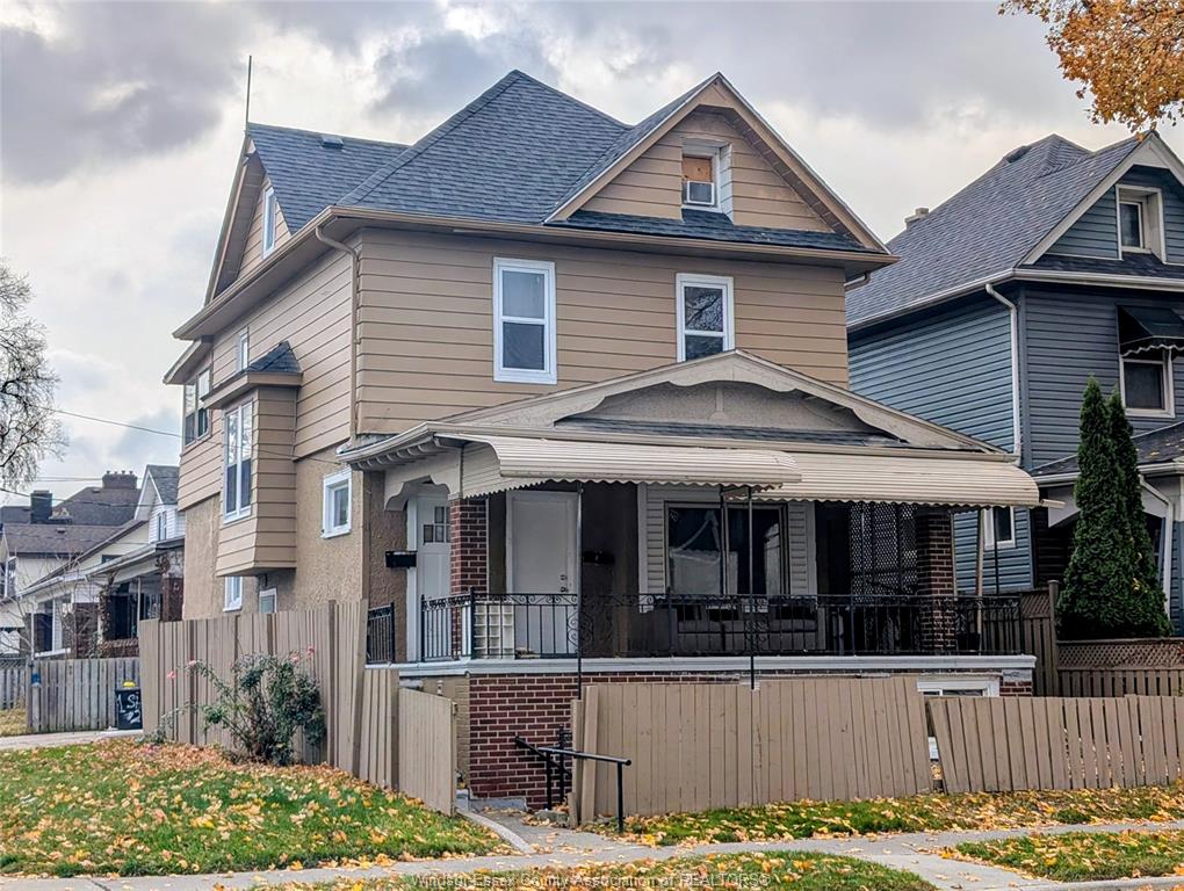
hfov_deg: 38.9
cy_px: 446
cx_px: 592
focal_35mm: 49
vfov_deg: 29.7
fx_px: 1678
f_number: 1.68
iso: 21
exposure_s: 1/2222
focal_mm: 6.9
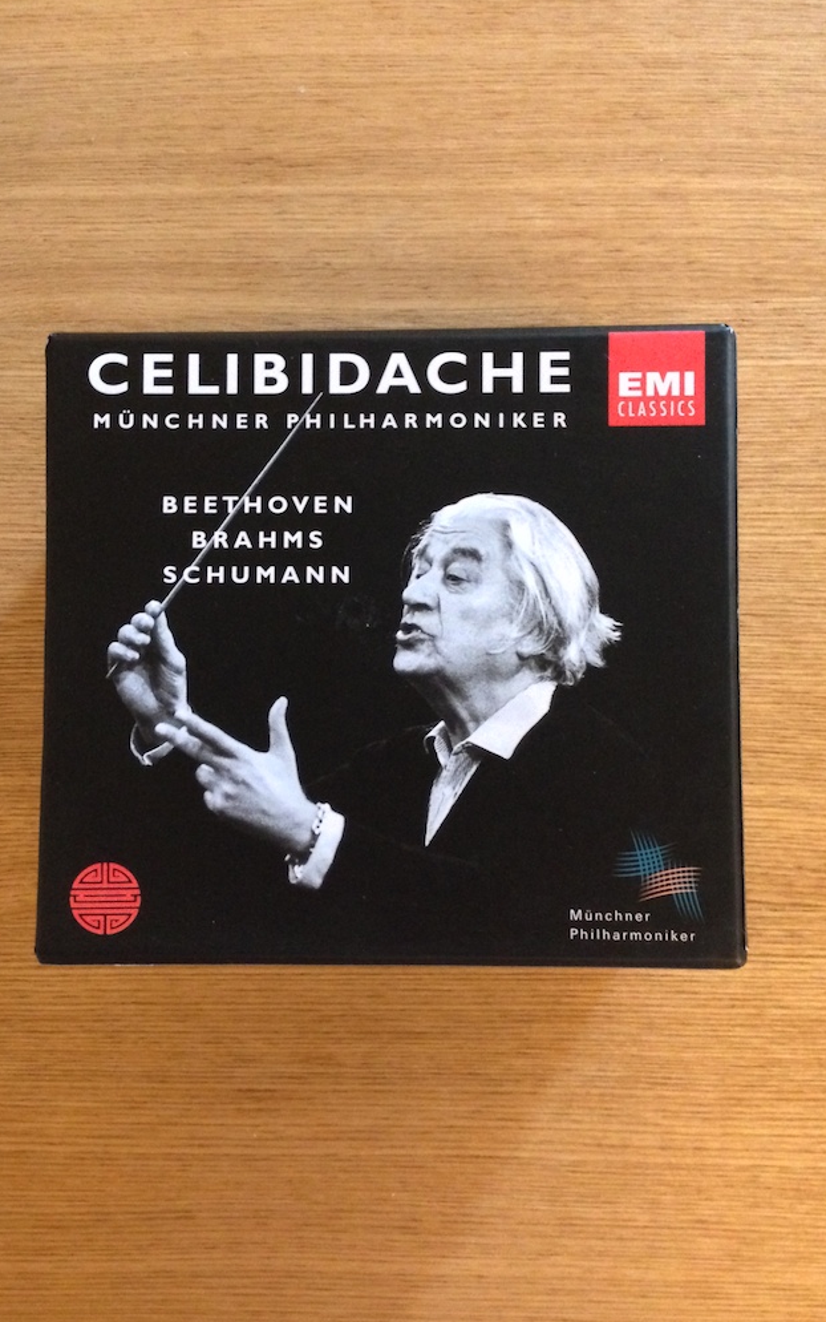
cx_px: 373
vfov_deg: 54.0
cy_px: 655
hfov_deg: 35.3
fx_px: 1296
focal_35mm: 36
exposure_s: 1/15
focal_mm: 4.12
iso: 800
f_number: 2.4
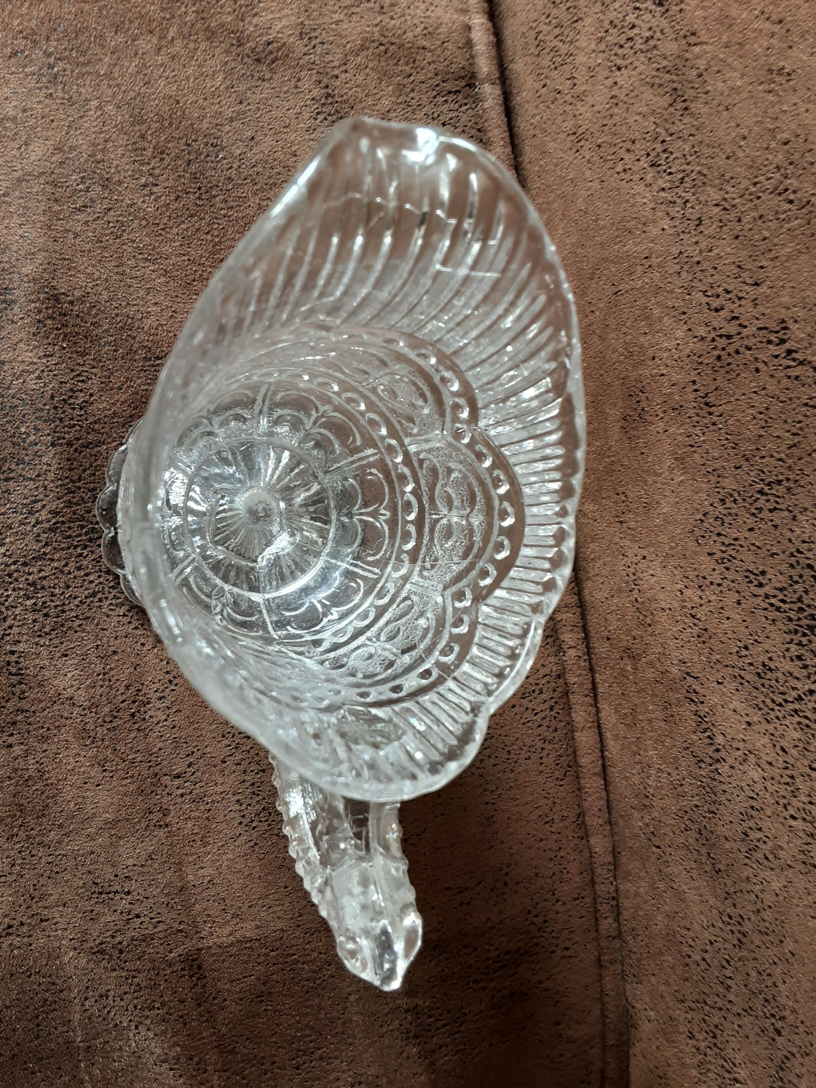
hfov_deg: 49.7
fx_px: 880
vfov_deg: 63.4
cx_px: 408
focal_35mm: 28
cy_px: 544
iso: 80
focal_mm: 2.9
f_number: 1.9
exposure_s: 1/50
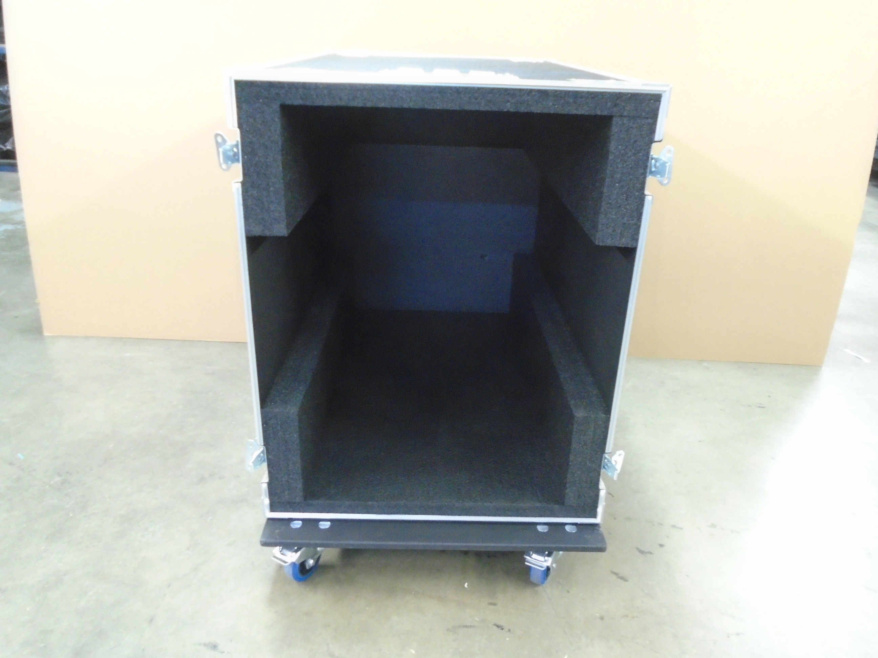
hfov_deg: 67.3
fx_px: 659
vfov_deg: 53.1
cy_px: 329
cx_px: 439
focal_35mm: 26
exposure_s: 1/4
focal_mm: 4.6
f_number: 3.2
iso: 500
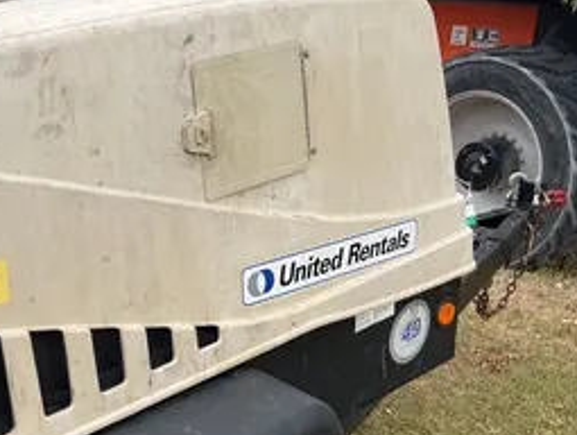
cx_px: 100
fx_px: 935
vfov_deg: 25.6
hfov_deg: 33.1
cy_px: 357
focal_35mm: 56
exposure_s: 1/1536
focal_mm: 5.1
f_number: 1.6
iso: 50
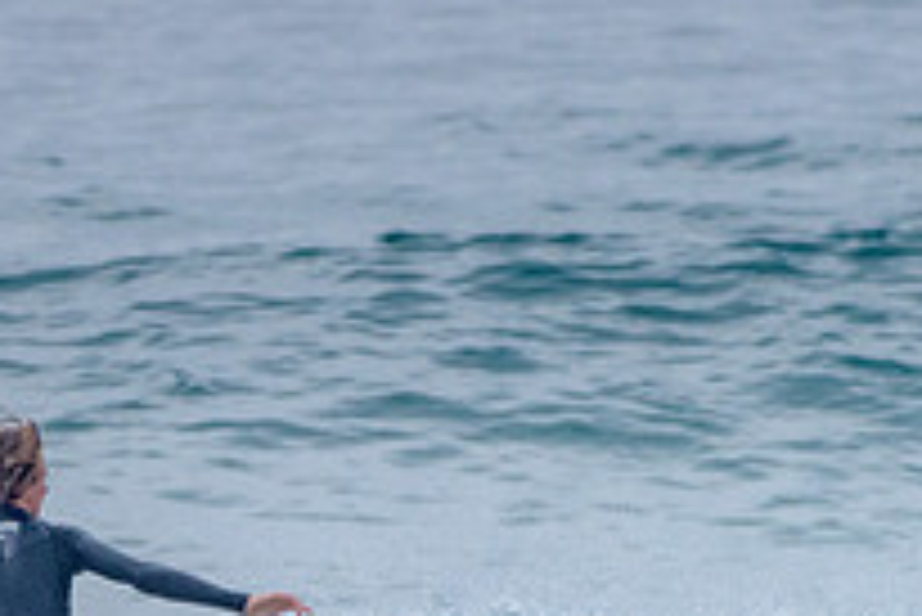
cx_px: 226
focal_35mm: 1735
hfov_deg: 1.2
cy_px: 750
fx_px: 44465
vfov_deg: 0.8
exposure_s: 1/2000
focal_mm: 500
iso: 1400
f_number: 5.6
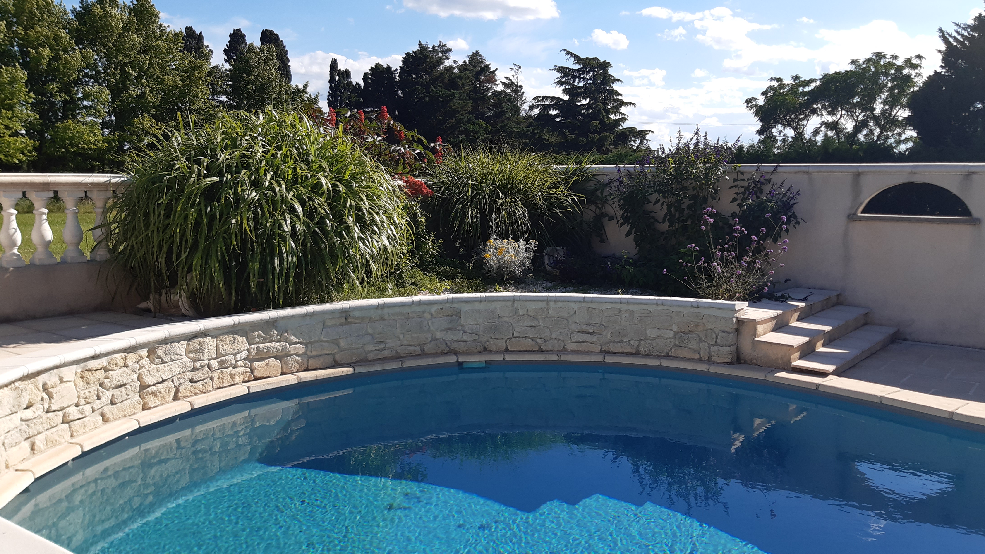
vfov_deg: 38.9
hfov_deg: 64.3
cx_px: 513
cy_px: 256
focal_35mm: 30
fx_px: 784
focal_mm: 3.92
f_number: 1.7
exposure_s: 1/1767
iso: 40
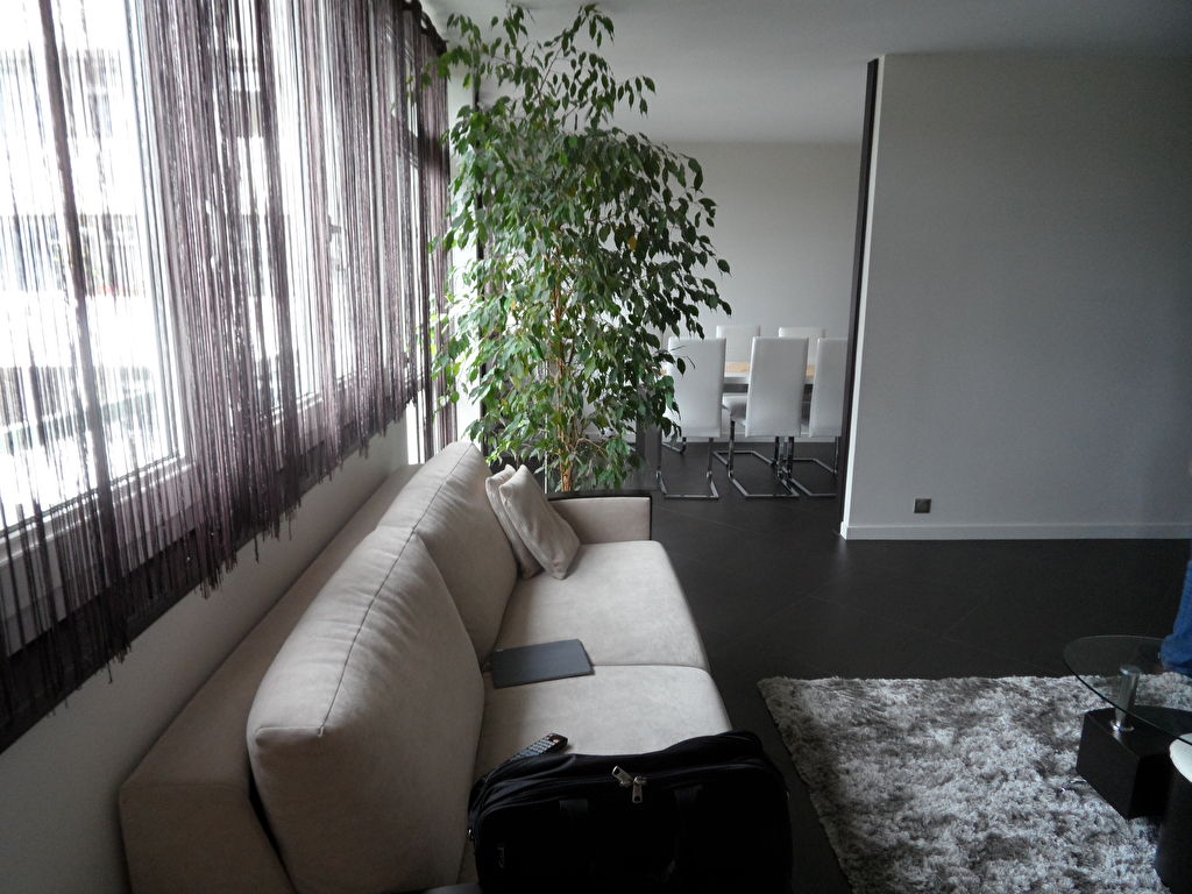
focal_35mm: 21
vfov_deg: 63.4
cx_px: 596
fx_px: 723
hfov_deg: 79.0
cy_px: 447
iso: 100
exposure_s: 1/30
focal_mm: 3.6
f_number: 3.4
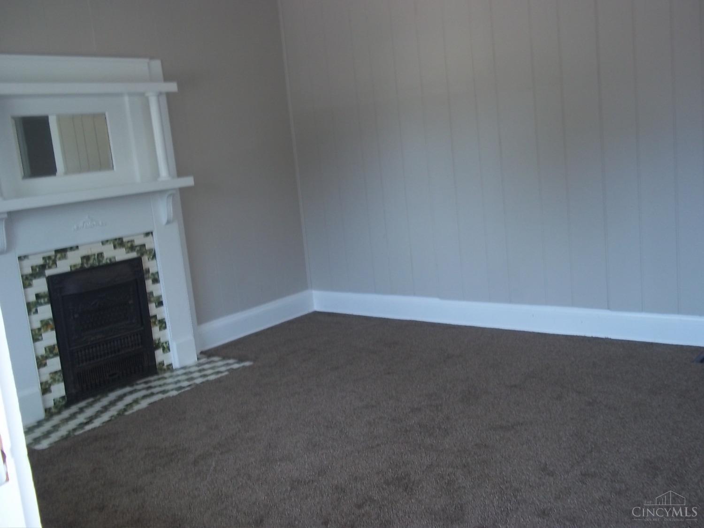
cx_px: 352
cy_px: 264
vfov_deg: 39.7
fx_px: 732
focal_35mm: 36
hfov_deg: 51.4
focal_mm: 6.5
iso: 80
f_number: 3.1
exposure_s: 1/40
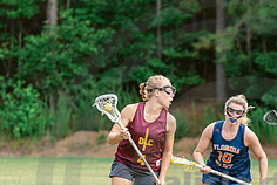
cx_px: 244
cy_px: 196
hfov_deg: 4.7
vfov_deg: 3.1
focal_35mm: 442
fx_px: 3405
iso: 250
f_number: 3.5
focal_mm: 180
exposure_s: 1/800
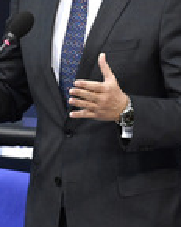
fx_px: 8594
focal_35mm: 1278
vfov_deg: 1.5
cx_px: 66
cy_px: 36
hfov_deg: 1.2
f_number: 5.6
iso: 8000
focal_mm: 440
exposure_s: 1/320
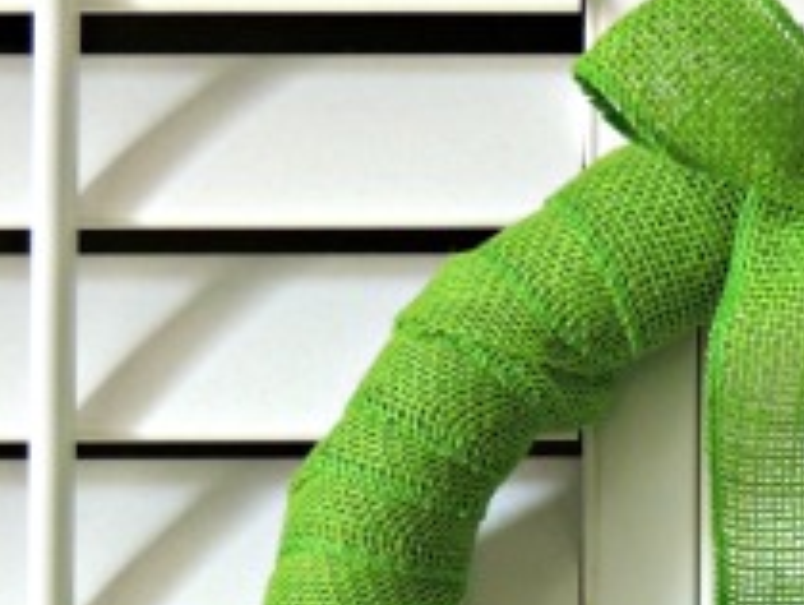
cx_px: 930
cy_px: 659
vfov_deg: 14.5
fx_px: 2325
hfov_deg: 18.7
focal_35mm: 100
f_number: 3.3
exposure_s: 1/50
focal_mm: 6.2
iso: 200
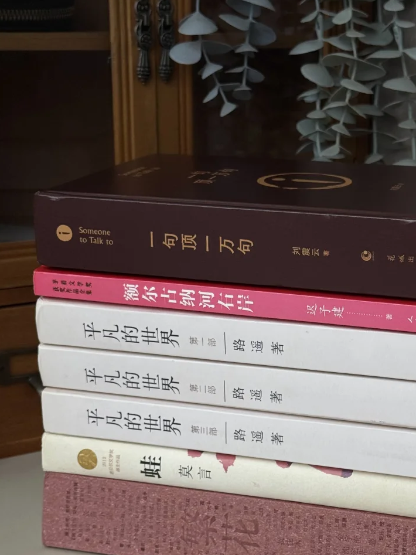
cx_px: 282
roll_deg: -0.1
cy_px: 305
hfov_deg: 20.1
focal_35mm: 73
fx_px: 1170
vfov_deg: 26.7
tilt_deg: -13.0
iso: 64
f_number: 1.78
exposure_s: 1/1395
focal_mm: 6.76
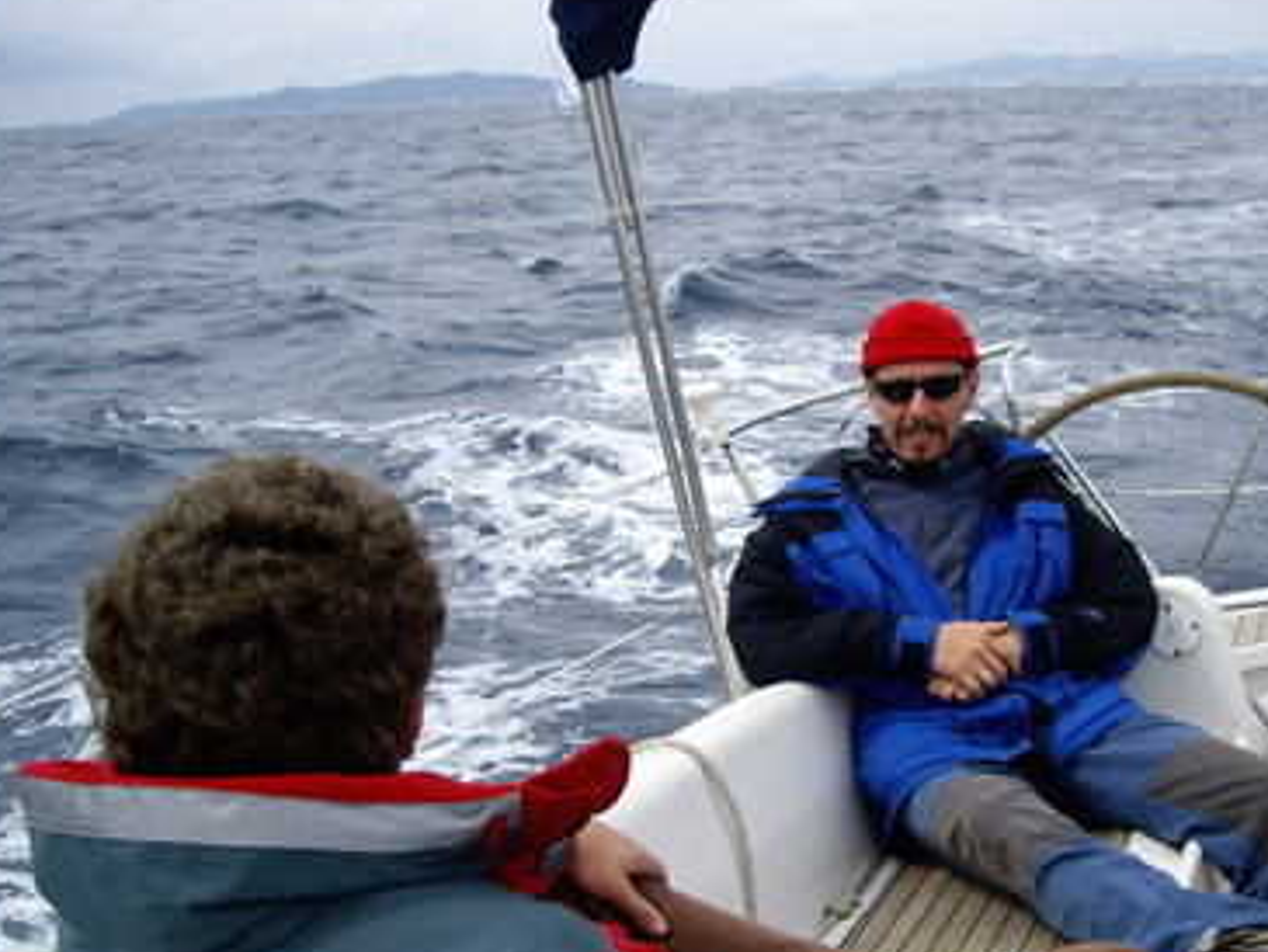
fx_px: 1832
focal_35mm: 50
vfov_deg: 29.1
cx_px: 785
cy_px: 573
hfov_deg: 38.0
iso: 50
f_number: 4.3
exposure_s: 1/320
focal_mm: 6.2
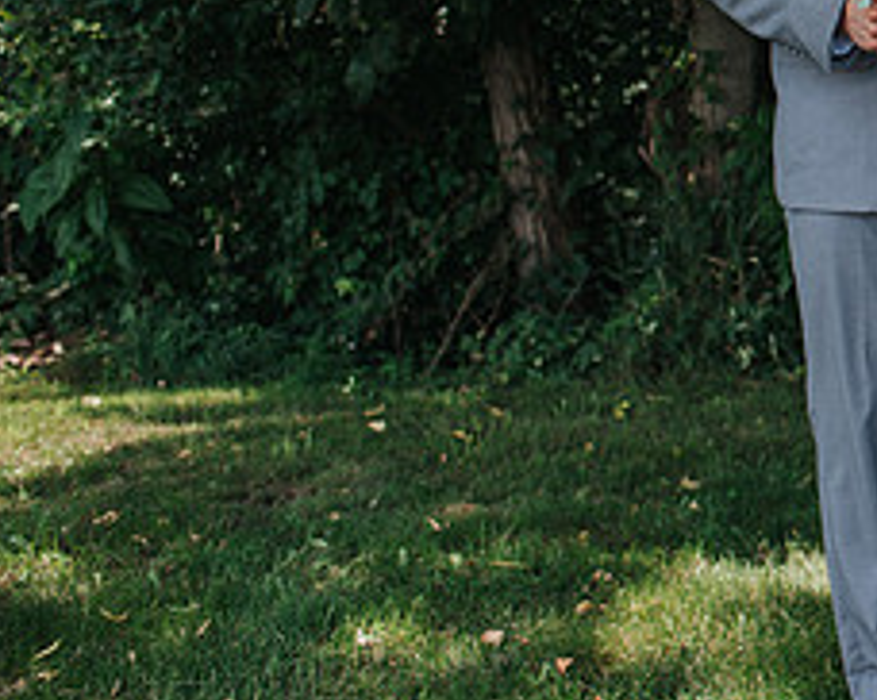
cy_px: 40
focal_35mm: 88
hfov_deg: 19.9
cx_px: 1162
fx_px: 2282
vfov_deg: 17.1
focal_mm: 35
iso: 110
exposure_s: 1/500
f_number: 2.8
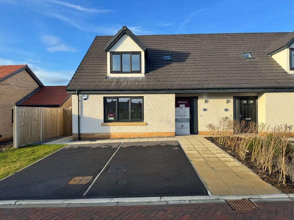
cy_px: 110
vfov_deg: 56.8
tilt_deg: +0.8
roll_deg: +1.4
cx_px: 147
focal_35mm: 24
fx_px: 204
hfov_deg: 71.6
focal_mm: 6.76
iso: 80
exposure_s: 1/1597
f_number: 1.78
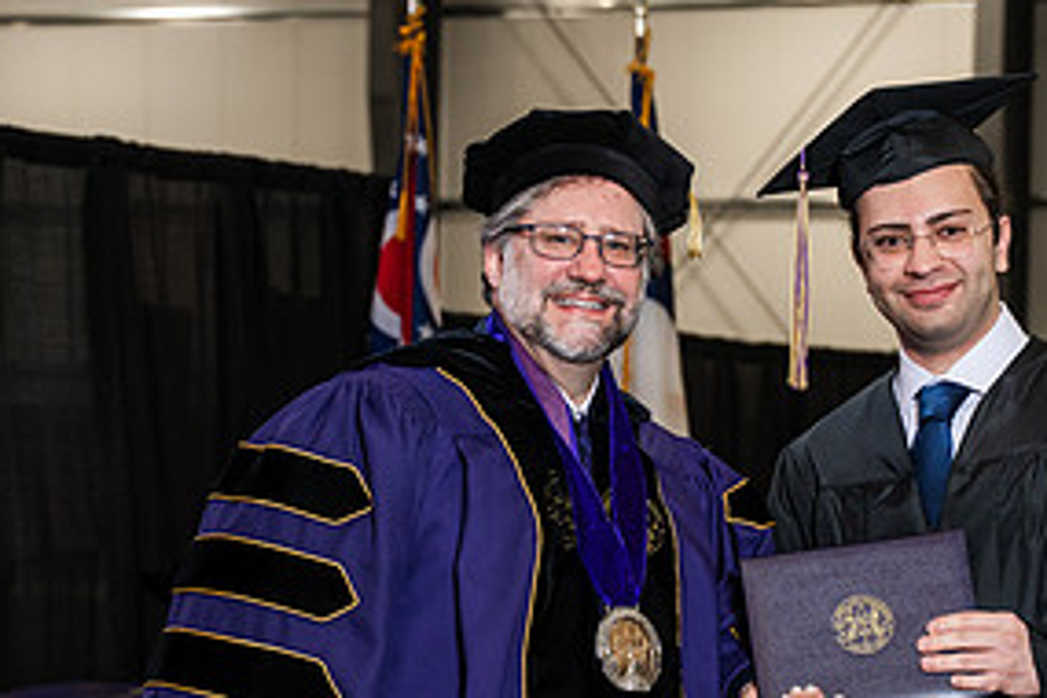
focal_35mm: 118
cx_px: 636
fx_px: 3432
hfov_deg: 17.3
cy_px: 586
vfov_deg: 11.6
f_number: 4.5
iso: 1250
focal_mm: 58
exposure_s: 1/200
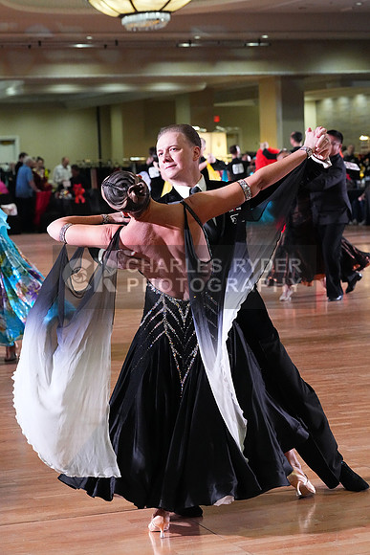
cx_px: 185
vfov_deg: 21.9
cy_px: 278
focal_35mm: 93
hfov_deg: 14.7
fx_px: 1433
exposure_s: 1/400
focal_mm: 93
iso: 10000
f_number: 5.6
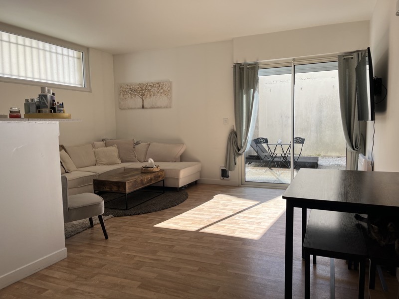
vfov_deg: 53.1
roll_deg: +2.0
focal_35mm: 26
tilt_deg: -5.9
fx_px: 300
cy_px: 150
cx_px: 200
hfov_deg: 67.3
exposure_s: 1/473
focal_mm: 5.1
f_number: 1.6
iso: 50
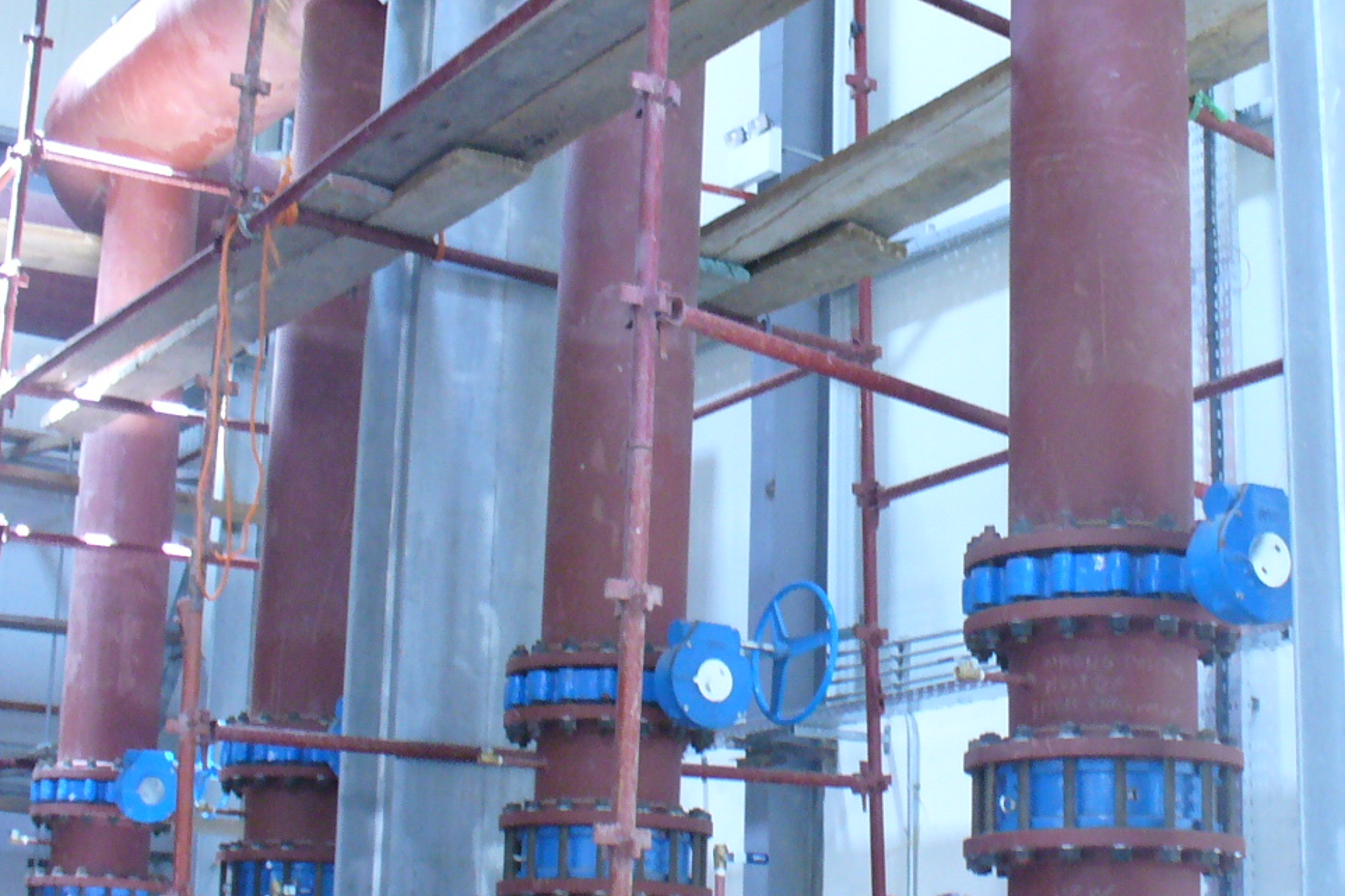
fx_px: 2391
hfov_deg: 31.2
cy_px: 260
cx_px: 870
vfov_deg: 21.1
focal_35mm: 64
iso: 200
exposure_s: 1/13
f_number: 2.8
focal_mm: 6.1
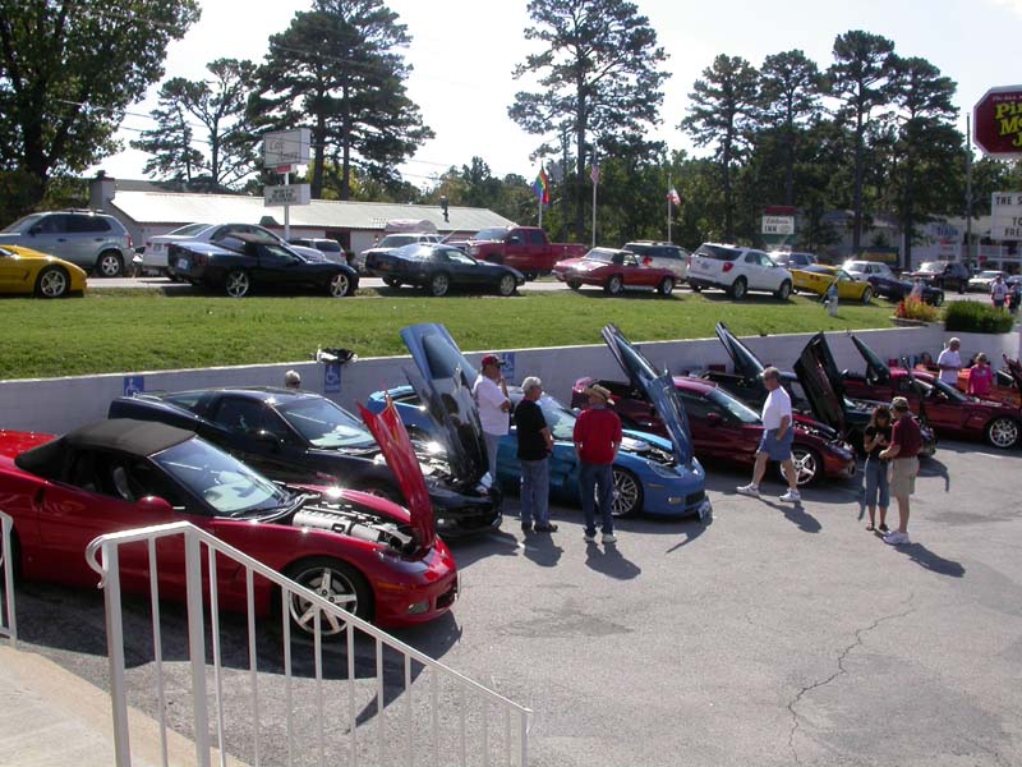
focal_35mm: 38
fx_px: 1122
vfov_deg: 37.7
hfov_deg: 49.0
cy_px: 384
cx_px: 511
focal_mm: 7.85
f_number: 7.5
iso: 100
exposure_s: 1/292
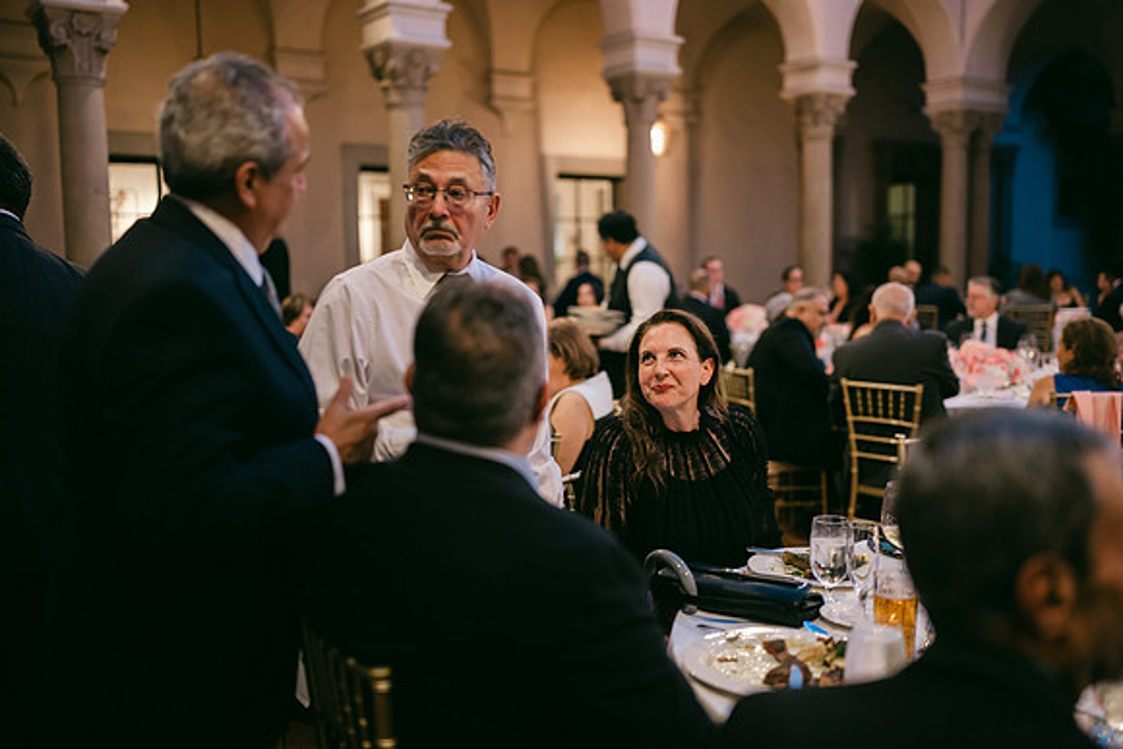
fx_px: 1092
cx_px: 562
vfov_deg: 37.9
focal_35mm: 35
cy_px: 374
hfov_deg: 54.4
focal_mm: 35
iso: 640
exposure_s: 1/125
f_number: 1.2
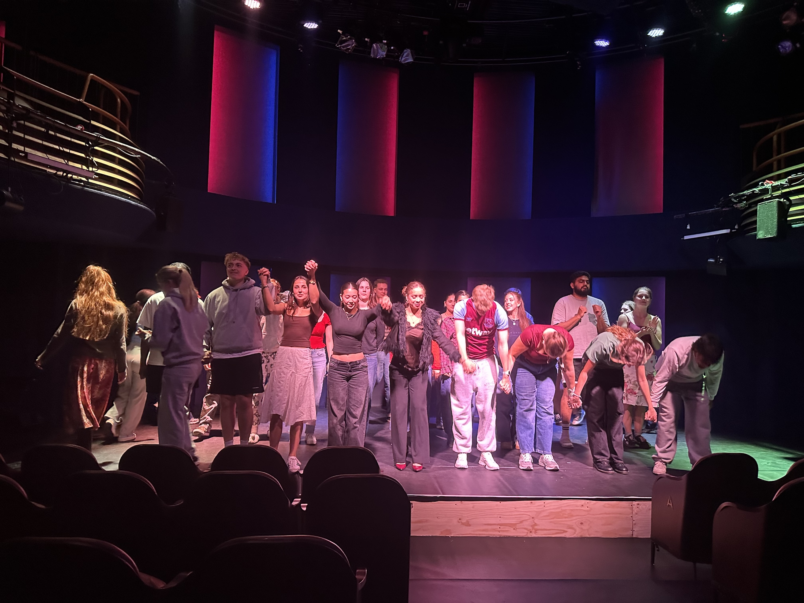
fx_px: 557
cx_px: 402
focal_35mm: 24
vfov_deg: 56.8
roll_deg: -0.3
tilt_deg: +2.0
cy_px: 302
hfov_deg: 71.6
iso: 640
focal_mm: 6.86
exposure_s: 1/60
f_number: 1.78
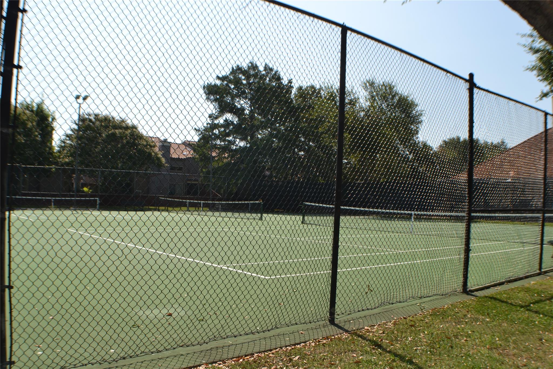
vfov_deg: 34.2
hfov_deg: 49.6
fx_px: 599
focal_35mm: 39
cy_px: 184
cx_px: 276
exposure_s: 1/200
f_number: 8
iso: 100
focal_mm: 26
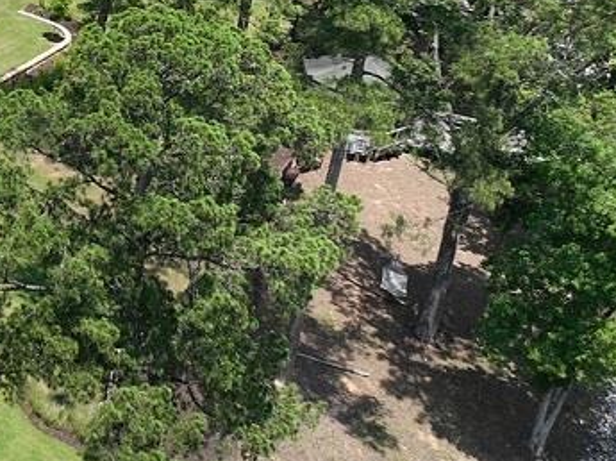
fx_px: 1618
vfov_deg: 15.9
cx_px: -486
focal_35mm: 91
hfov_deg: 17.5
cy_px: 21
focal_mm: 12.29
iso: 100
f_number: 2.8
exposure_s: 1/1600
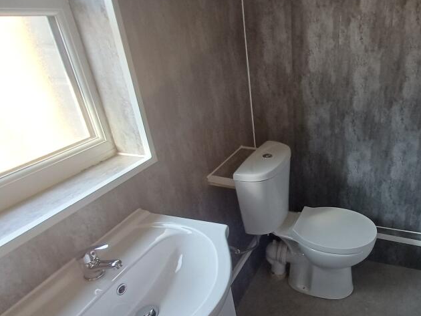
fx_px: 316
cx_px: 309
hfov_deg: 63.8
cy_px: 193
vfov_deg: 52.6
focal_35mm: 26
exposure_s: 1/50
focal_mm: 1.64
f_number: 2.2
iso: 80
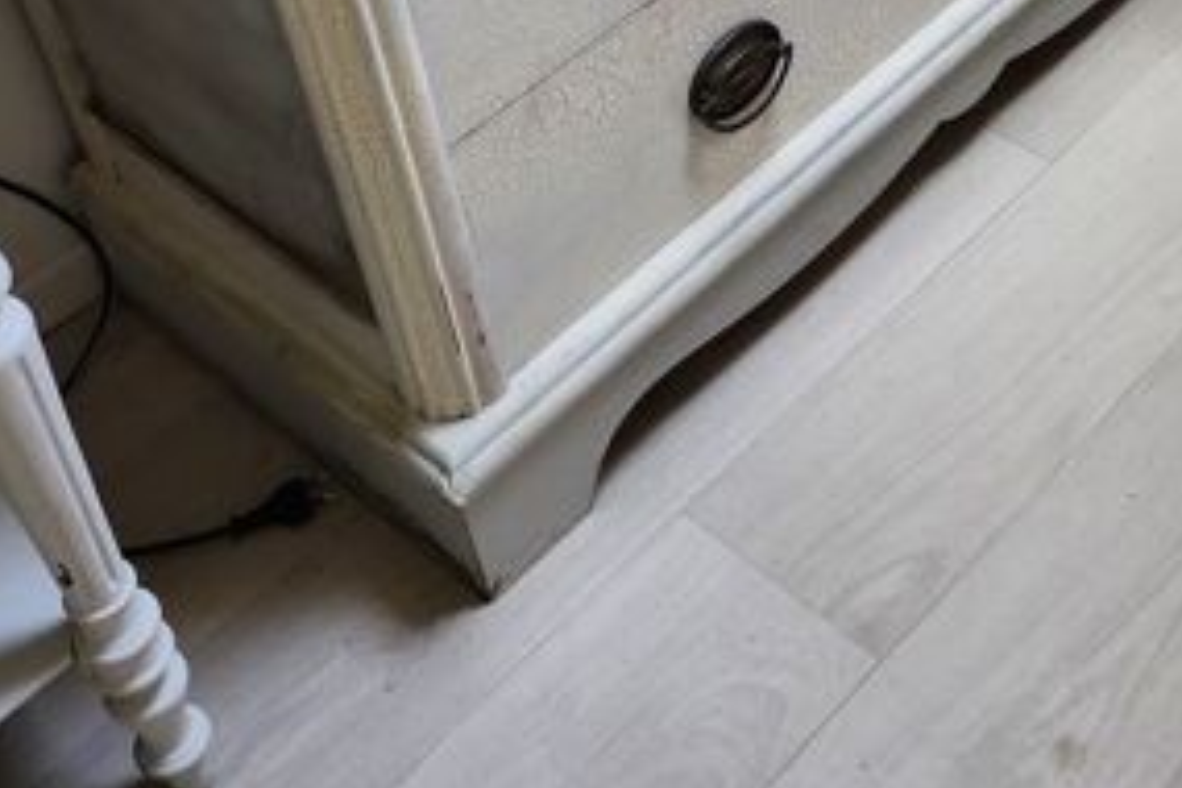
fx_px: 1839
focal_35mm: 56
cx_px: 788
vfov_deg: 22.4
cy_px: -137
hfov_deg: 35.3
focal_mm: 5
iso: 200
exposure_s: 1/100
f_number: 1.8
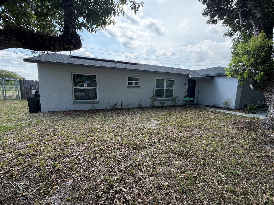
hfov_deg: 102.1
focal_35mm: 14
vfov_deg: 85.7
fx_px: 111
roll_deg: -0.3
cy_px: 102
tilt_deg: -6.5
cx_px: 137
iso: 40
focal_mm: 2.22
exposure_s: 1/514
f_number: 2.2
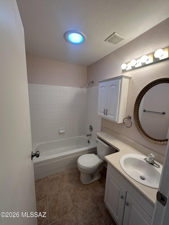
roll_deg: -1.8
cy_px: 112
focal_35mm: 14
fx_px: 91
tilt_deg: -9.3
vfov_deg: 102.1
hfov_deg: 85.7
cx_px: 84
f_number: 2.2
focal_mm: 2.22
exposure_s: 1/120
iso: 200
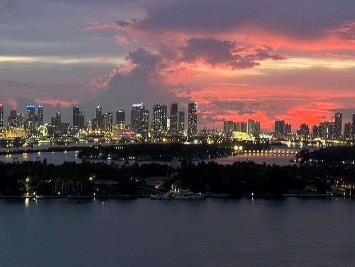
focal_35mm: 79
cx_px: 148
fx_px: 810
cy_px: 121
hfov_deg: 24.7
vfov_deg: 18.7
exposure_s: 1/24
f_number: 1.78
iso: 640
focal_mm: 6.86
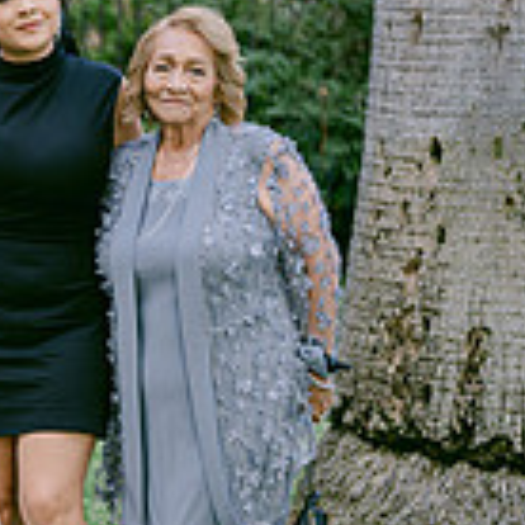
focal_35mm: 179
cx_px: -415
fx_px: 3071
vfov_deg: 9.8
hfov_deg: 9.3
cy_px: 251
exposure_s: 1/200
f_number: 2
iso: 100
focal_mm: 50
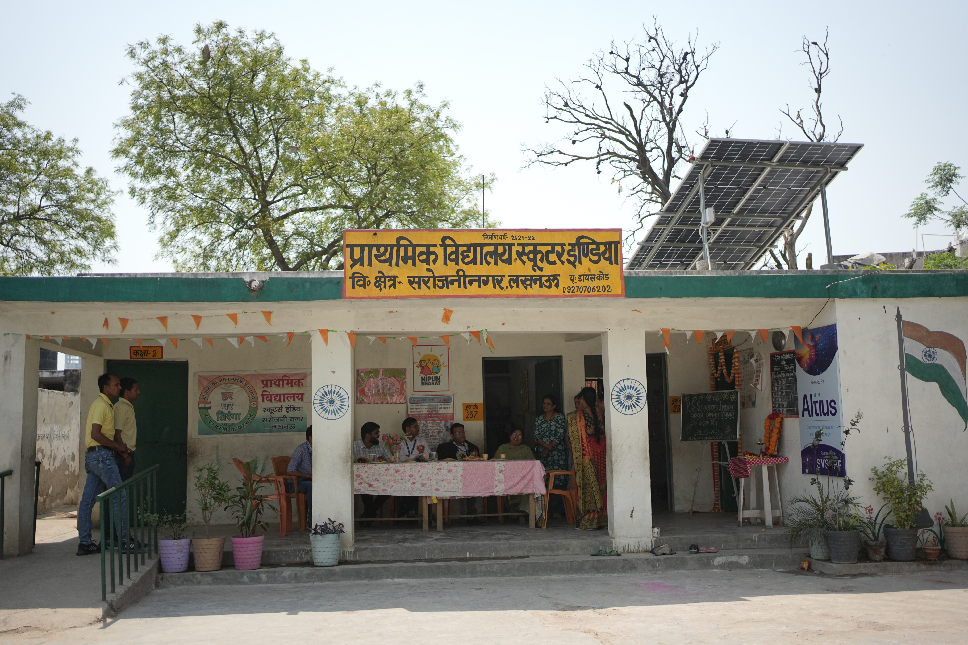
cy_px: 322
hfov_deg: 54.4
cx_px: 484
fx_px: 941
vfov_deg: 37.9
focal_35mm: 35
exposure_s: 1/8000
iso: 250
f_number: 1.8
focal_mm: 35
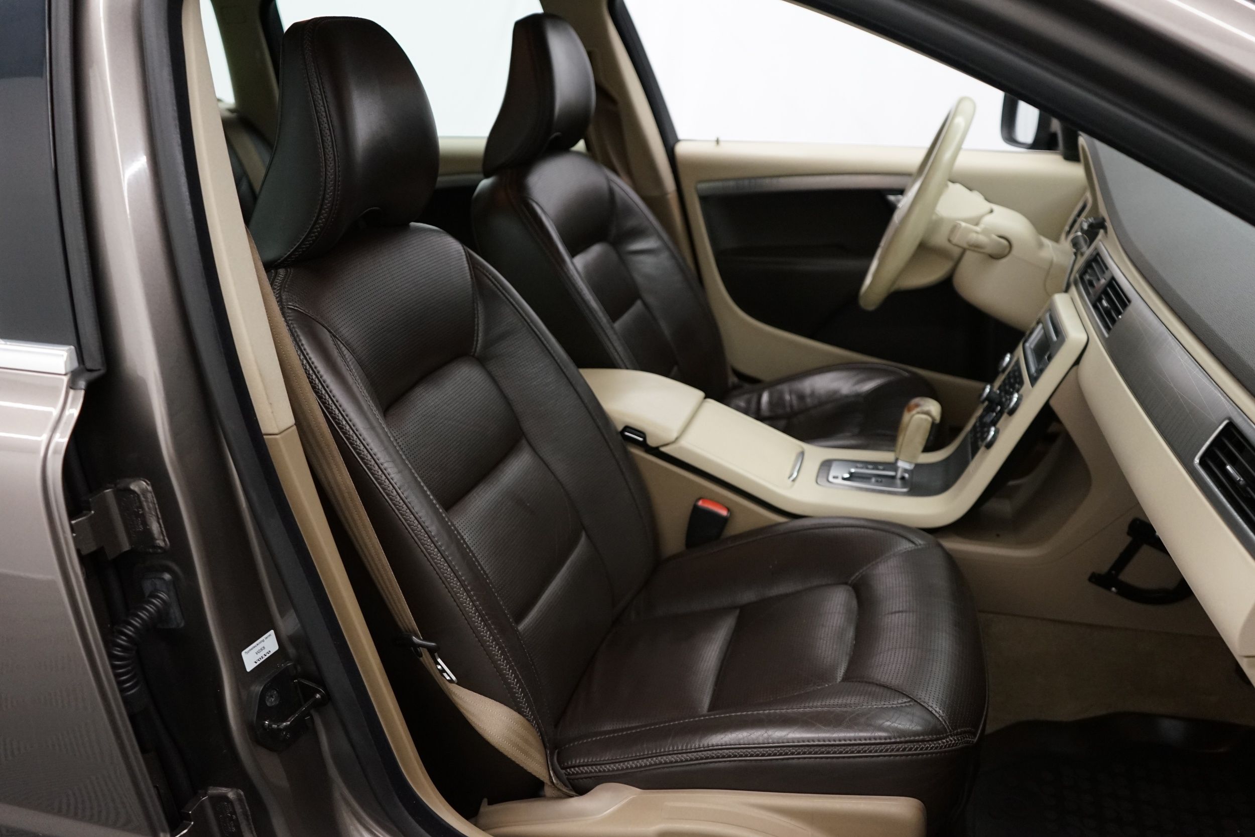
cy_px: 418
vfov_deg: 46.4
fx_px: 976
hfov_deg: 65.5
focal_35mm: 28
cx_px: 628
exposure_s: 1/160
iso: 2500
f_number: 3.5
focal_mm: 28
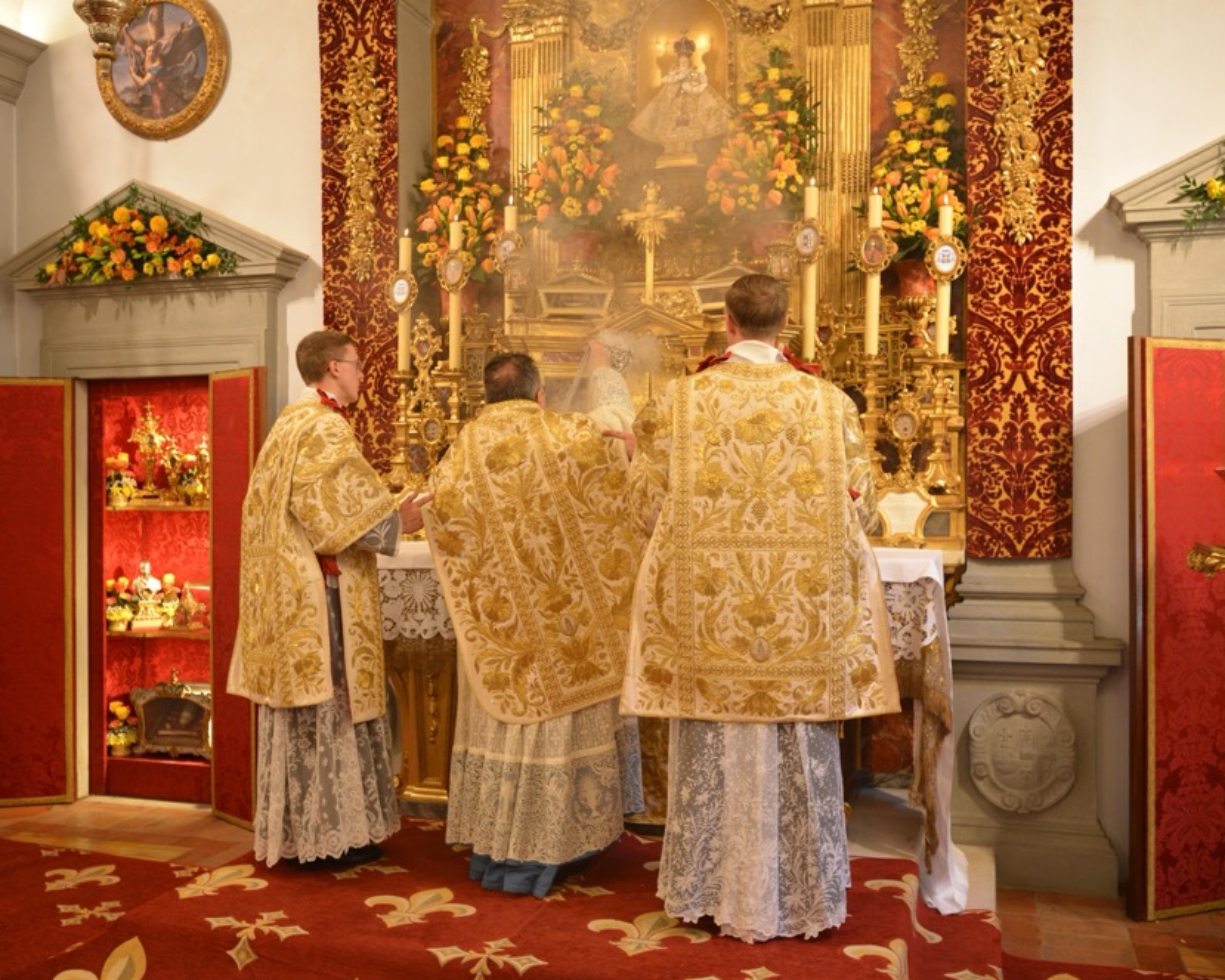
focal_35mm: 34
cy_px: 488
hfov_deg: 52.8
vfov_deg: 43.3
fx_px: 1233
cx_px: 616
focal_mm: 30
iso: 1600
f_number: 4.5
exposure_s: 1/80
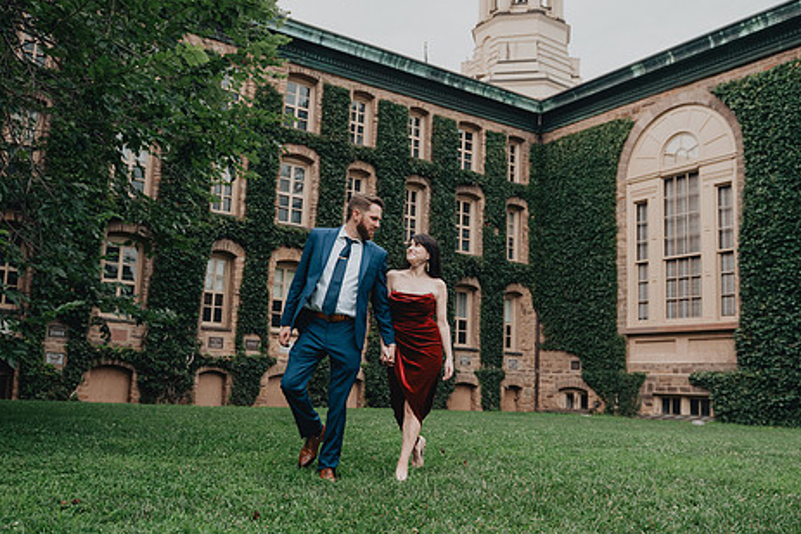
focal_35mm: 33
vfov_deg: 40.0
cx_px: 406
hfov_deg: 57.2
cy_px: 280
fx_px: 734
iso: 400
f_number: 3.2
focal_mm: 24
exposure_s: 1/1000
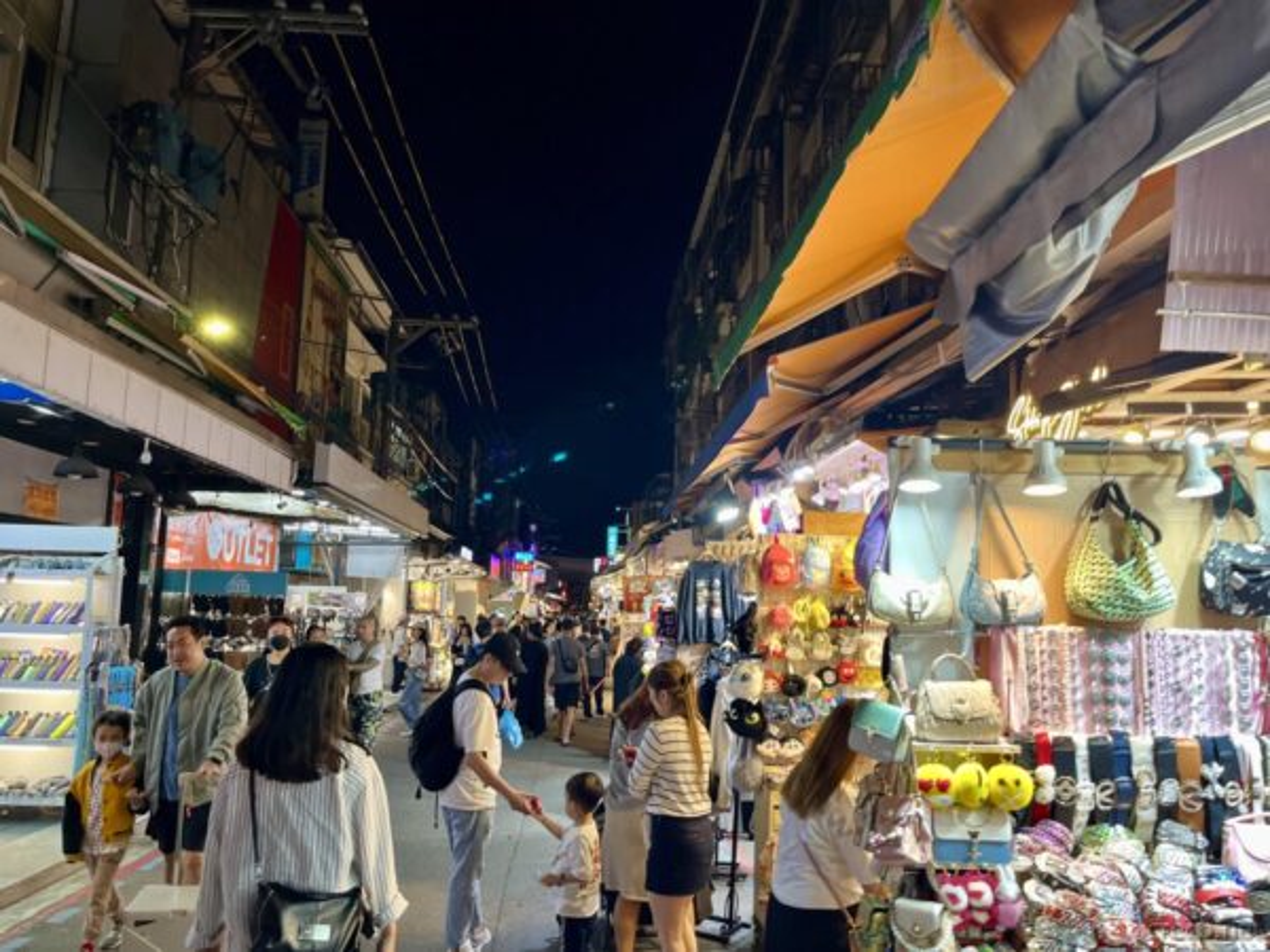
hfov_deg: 67.3
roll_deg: -3.0
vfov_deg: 53.1
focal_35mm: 26
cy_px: 476
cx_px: 635
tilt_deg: +3.0
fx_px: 954
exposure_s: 1/120
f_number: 1.6
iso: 125
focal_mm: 5.1
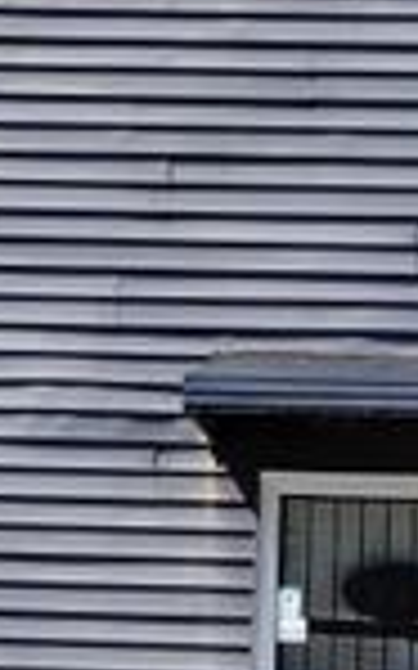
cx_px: 373
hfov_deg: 13.0
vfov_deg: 20.0
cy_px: 706
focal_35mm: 100
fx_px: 1824
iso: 100
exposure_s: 1/513
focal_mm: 4.27
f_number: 1.8
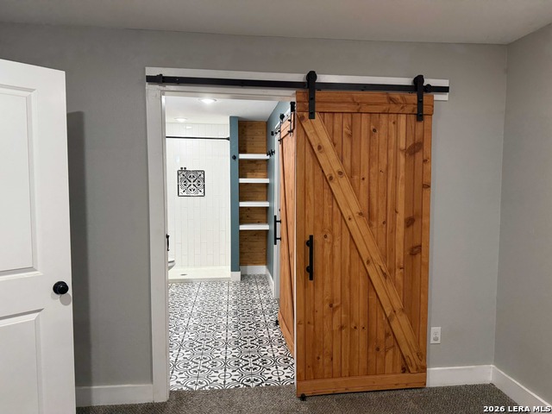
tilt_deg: -3.8
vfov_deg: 56.8
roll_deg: +0.0
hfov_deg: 71.6
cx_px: 276
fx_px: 383
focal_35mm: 24
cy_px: 207
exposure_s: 1/60
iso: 200
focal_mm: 6.76
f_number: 1.78
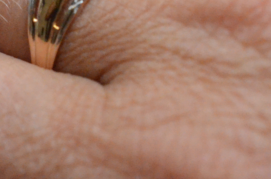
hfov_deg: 11.4
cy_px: -31
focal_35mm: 180
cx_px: 35
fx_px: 1352
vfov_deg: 7.5
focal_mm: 40
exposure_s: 1/2500
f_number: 6.3
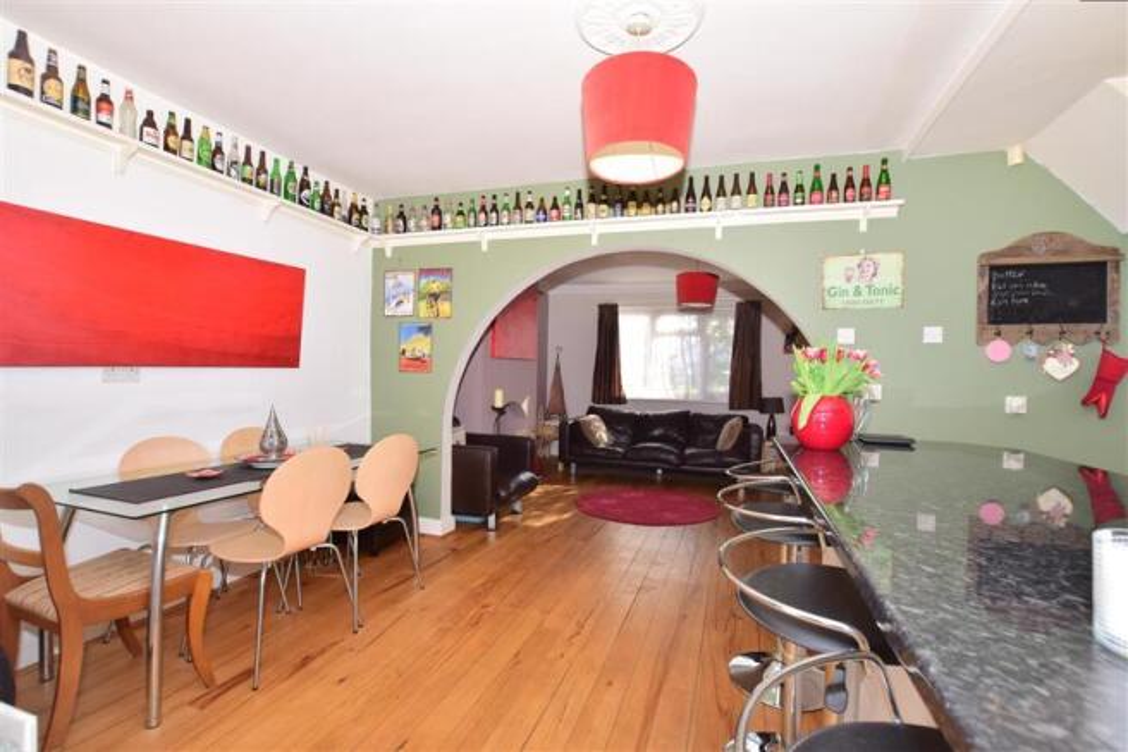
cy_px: 376
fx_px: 470
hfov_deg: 100.4
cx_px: 564
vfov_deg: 77.3
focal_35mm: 15
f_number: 7.1
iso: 400
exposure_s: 1/200
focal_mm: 10
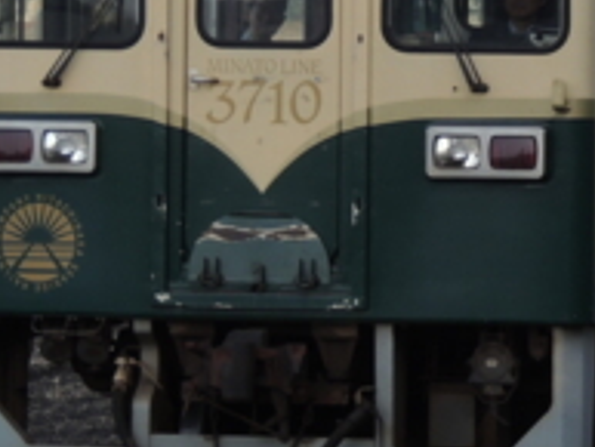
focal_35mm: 386
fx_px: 6639
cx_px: 469
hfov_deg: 5.1
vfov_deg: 3.9
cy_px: 74
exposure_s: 1/500
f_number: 4.4
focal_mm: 27.6
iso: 180
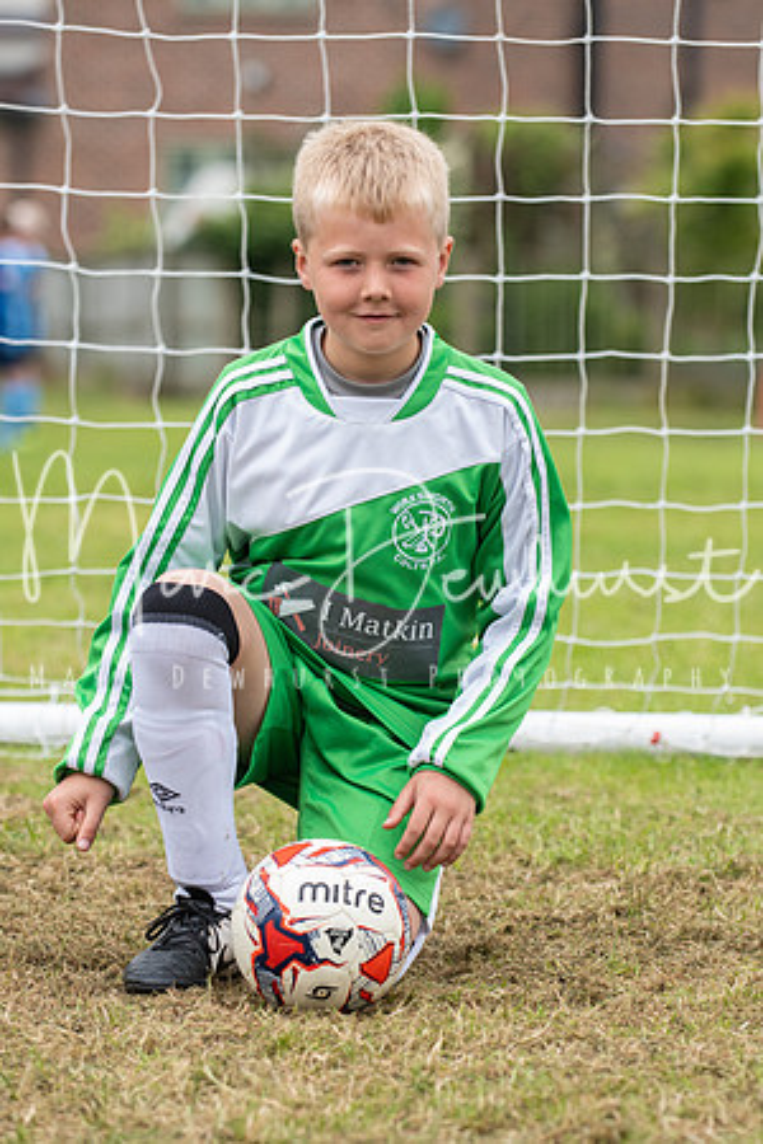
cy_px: 572
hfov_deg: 7.0
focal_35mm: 195
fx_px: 6199
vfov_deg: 10.5
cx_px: 382
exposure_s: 1/1250
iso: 500
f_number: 5
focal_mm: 130
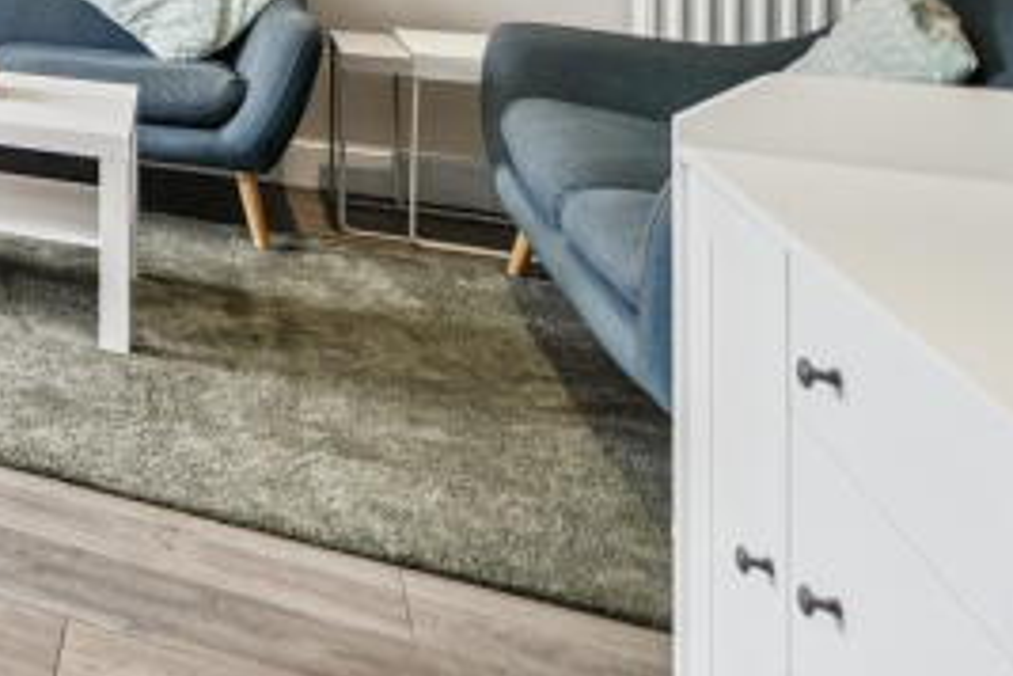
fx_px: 1294
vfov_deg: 25.1
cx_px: -653
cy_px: -211
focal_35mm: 46
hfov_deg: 25.4
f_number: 4
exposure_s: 1/250
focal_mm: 12
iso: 1250
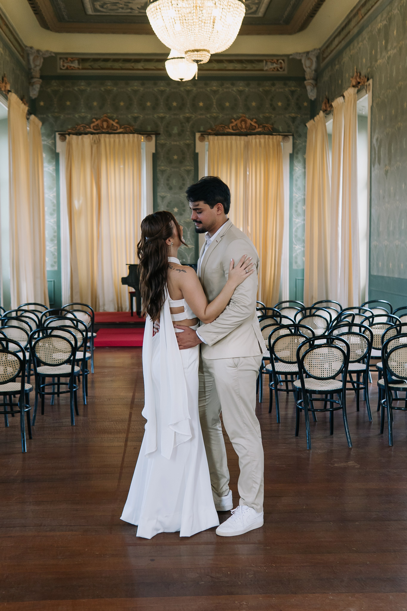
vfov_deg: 43.6
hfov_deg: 29.9
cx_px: 204
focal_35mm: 45
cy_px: 306
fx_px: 763
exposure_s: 1/200
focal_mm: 30
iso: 500
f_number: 2.8
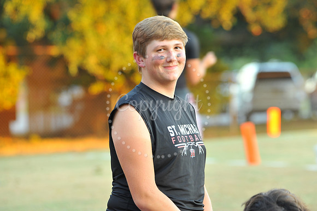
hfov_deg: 7.4
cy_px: 106
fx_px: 2464
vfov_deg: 4.9
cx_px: 158
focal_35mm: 280
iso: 500
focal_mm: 280
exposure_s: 1/20
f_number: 8
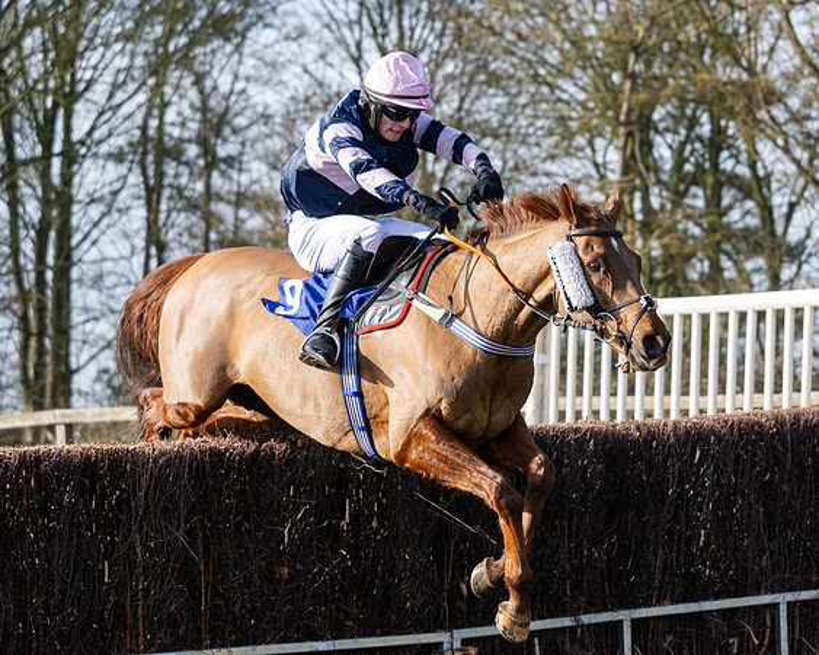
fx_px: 3849
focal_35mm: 159
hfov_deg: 12.1
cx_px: 492
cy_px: 328
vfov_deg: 9.7
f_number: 4
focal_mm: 94
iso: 400
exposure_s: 1/1600
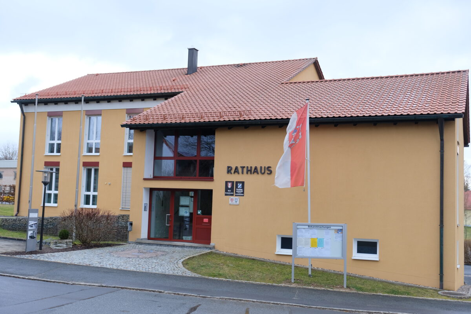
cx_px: 236
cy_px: 157
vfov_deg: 33.4
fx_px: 523
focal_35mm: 40
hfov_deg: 48.5
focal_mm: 26.5
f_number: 4
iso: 400
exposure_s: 1/150
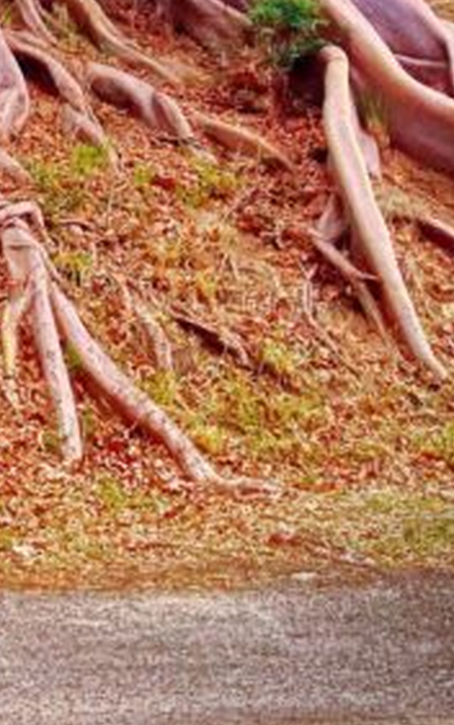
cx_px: -279
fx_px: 2214
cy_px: -555
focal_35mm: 112
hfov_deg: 11.1
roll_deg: +1.2
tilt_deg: +20.6
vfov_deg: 16.0
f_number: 2.2
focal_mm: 4.15
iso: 25
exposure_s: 1/316
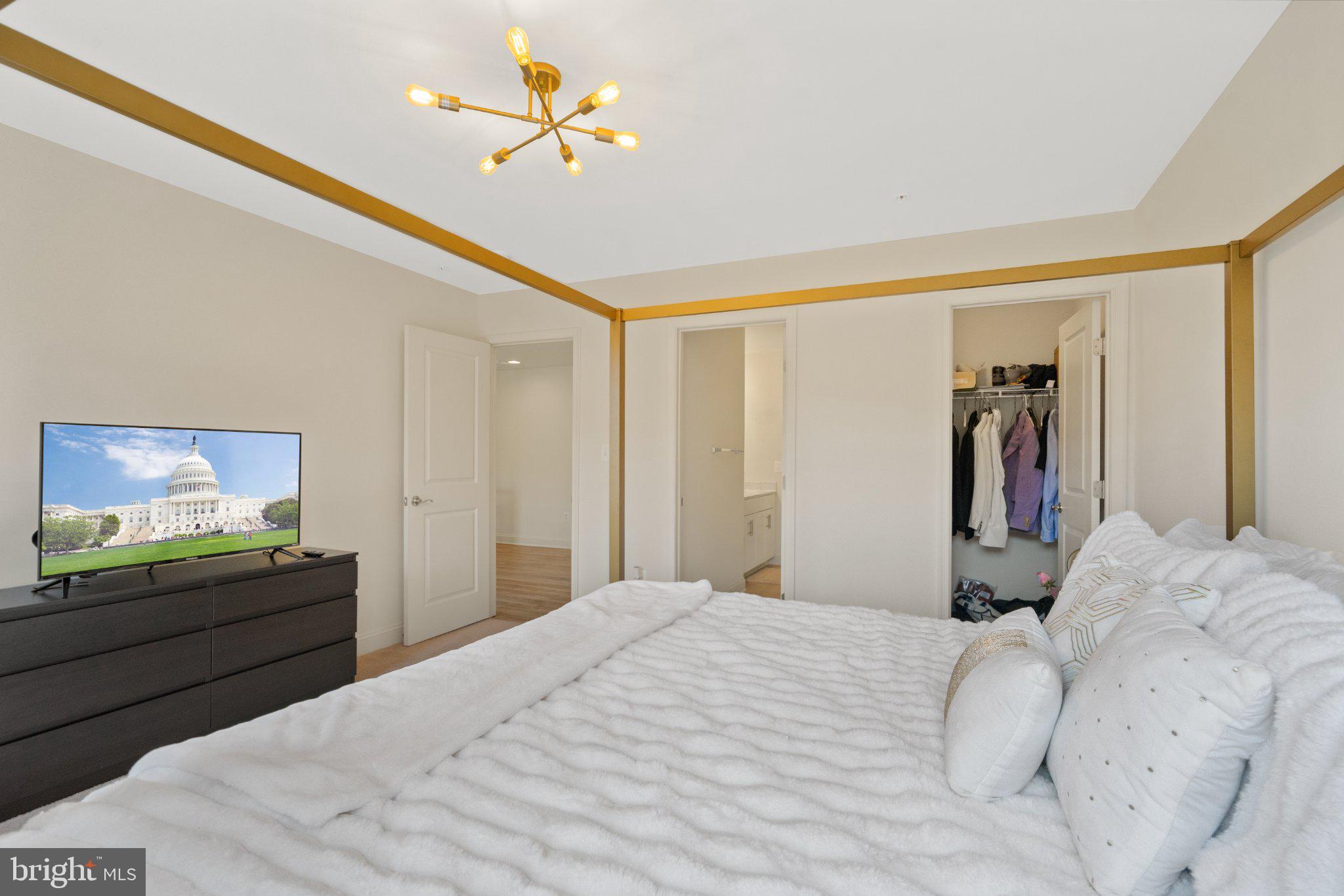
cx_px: 672
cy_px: 448
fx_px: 597
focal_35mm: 16
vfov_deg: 73.7
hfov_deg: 96.7
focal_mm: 16
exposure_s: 1/160
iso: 640
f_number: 8
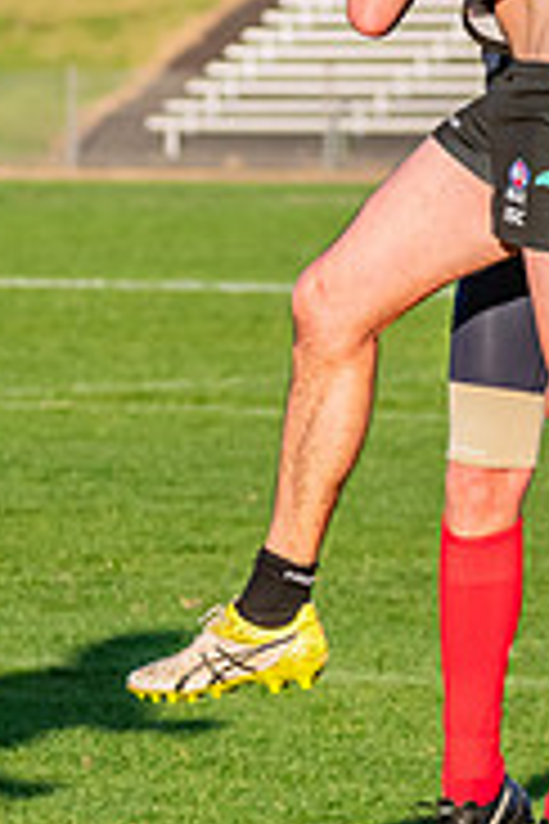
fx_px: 15783
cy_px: -178
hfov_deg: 2.0
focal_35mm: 690
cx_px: 487
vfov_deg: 3.0
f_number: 7.1
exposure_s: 1/1600
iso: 800
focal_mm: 170
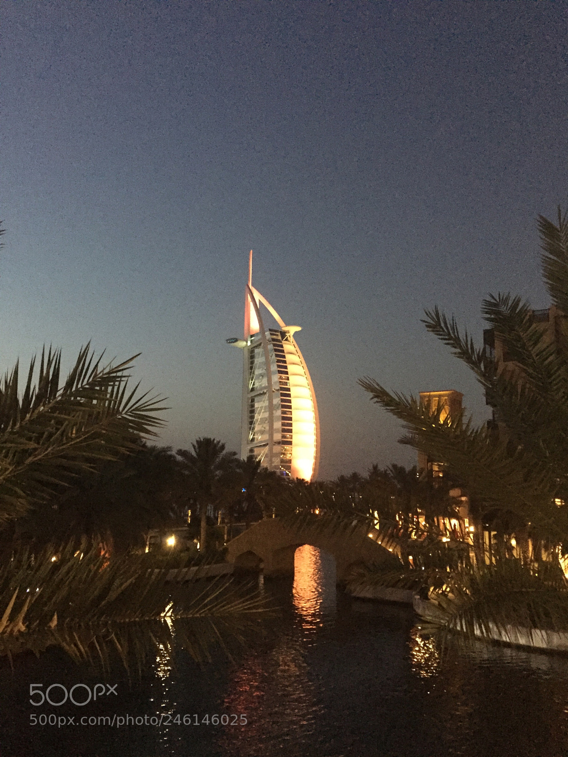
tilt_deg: +11.1
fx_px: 634
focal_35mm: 29
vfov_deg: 61.7
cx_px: 284
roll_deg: -0.4
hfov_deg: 48.2
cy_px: 378
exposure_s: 1/17
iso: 1250
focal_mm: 4.15
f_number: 2.2
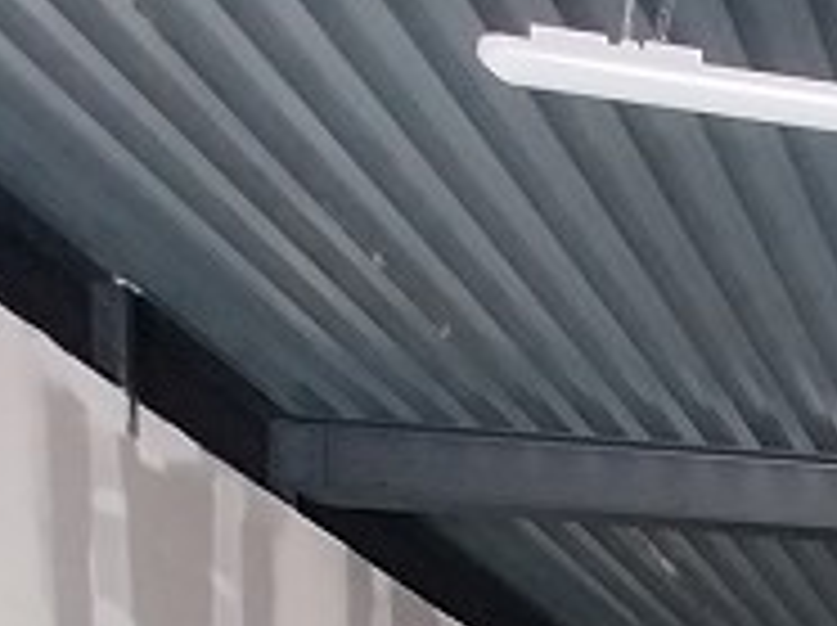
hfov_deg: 22.4
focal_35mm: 56
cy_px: 1225
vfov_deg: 18.3
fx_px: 1352
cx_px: 1467
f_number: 2.2
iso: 200
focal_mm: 1.13
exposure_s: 1/33.4
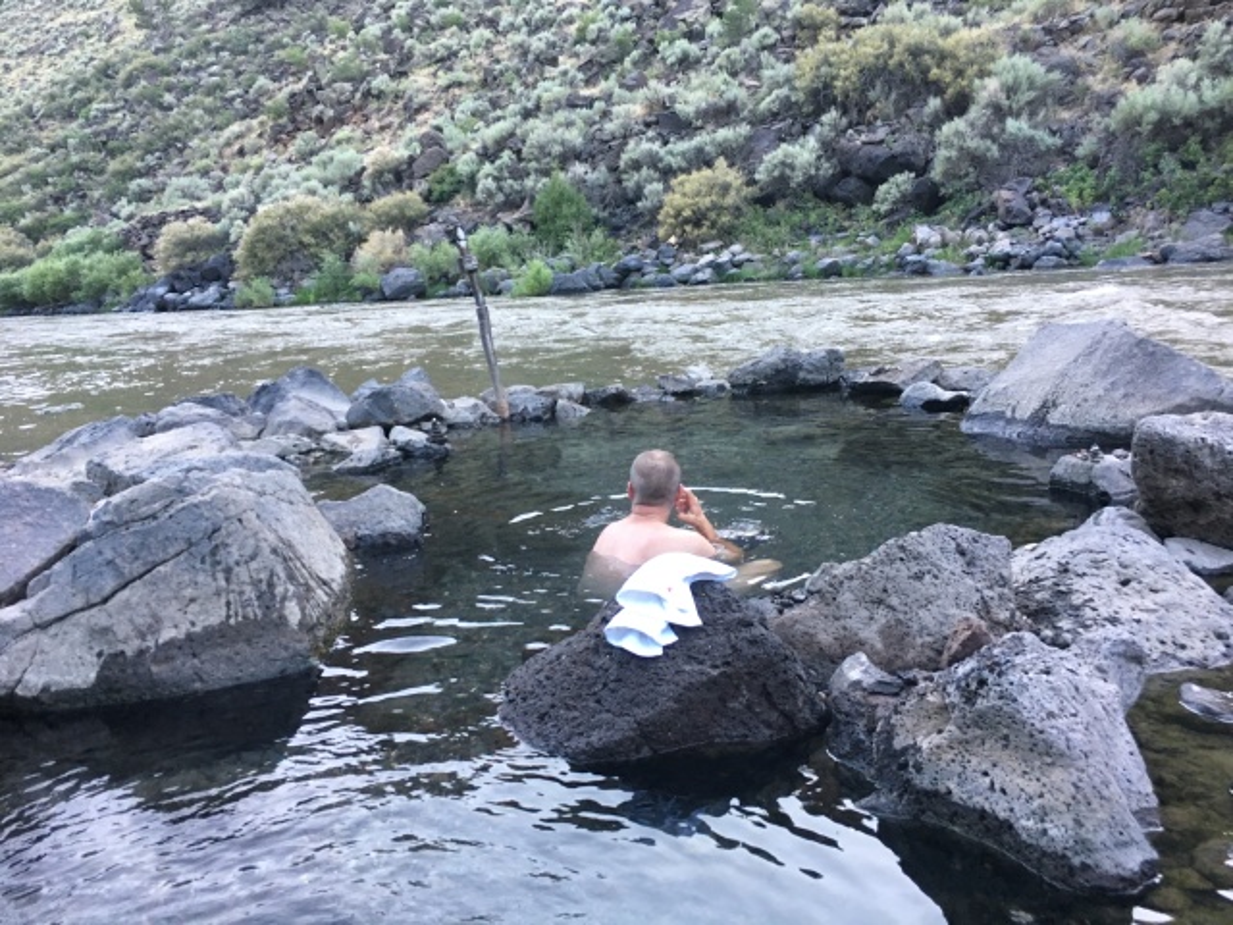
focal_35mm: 29
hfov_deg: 61.7
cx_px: 616
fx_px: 1033
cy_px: 462
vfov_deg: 48.2
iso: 40
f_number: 2.2
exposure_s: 1/30
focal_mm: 4.15
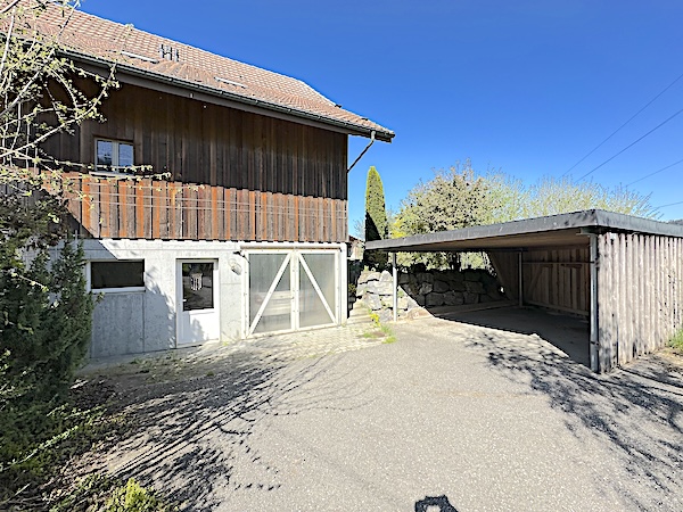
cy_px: 256
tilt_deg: +0.4
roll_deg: +0.3
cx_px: 342
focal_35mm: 14
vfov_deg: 85.7
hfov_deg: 102.1
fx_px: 276
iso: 50
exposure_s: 1/1742
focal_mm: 2.22
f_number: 2.2
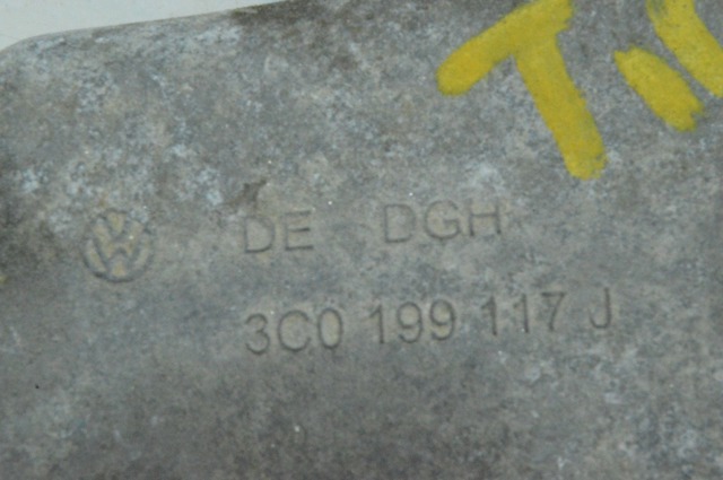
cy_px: 240
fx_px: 1655
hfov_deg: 24.6
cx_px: 362
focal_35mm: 82
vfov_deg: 16.5
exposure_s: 1/50
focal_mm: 55
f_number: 36
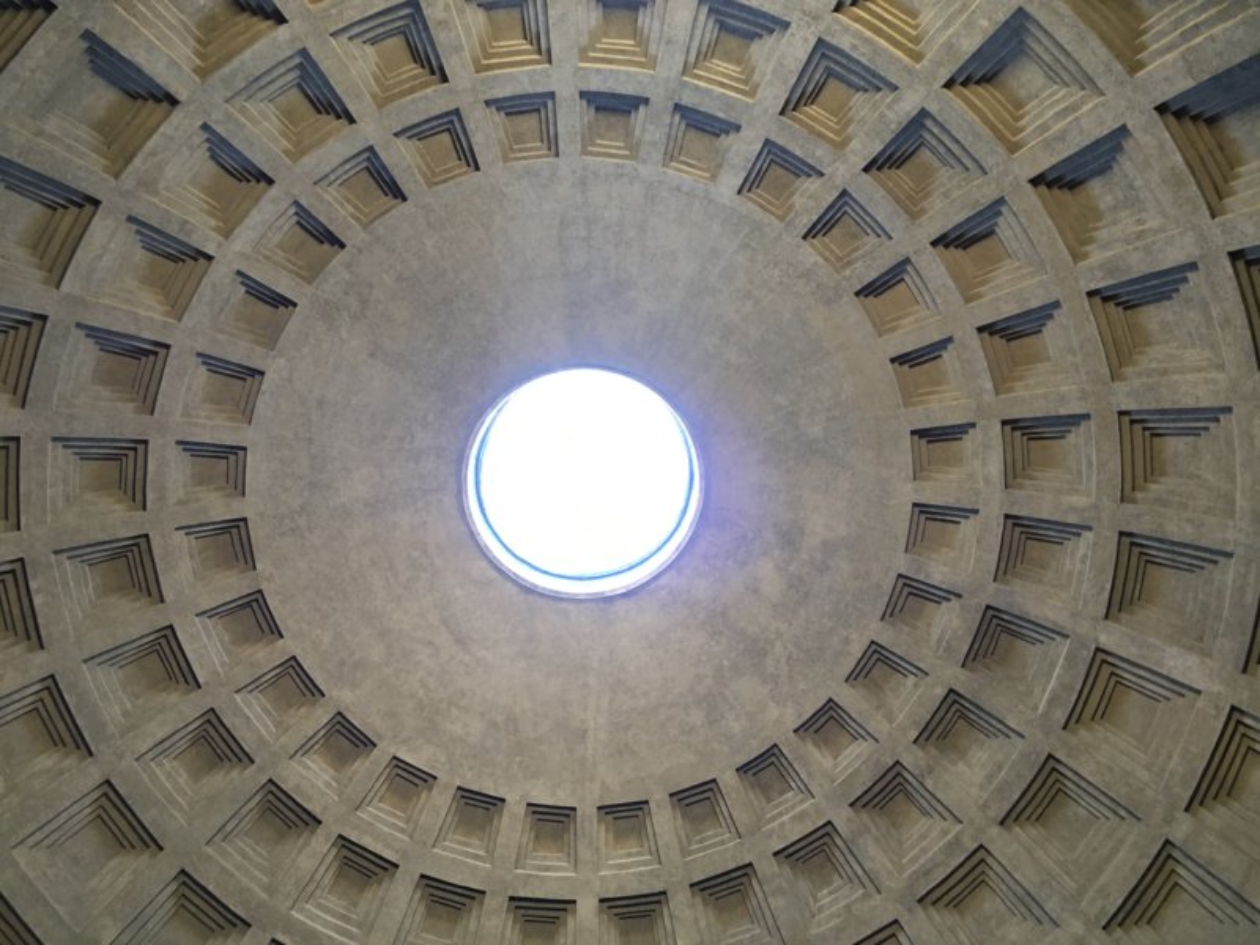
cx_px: 630
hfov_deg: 61.7
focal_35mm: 29
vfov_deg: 48.2
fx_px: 1056
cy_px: 472
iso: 125
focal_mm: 4.15
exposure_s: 1/33
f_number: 2.2
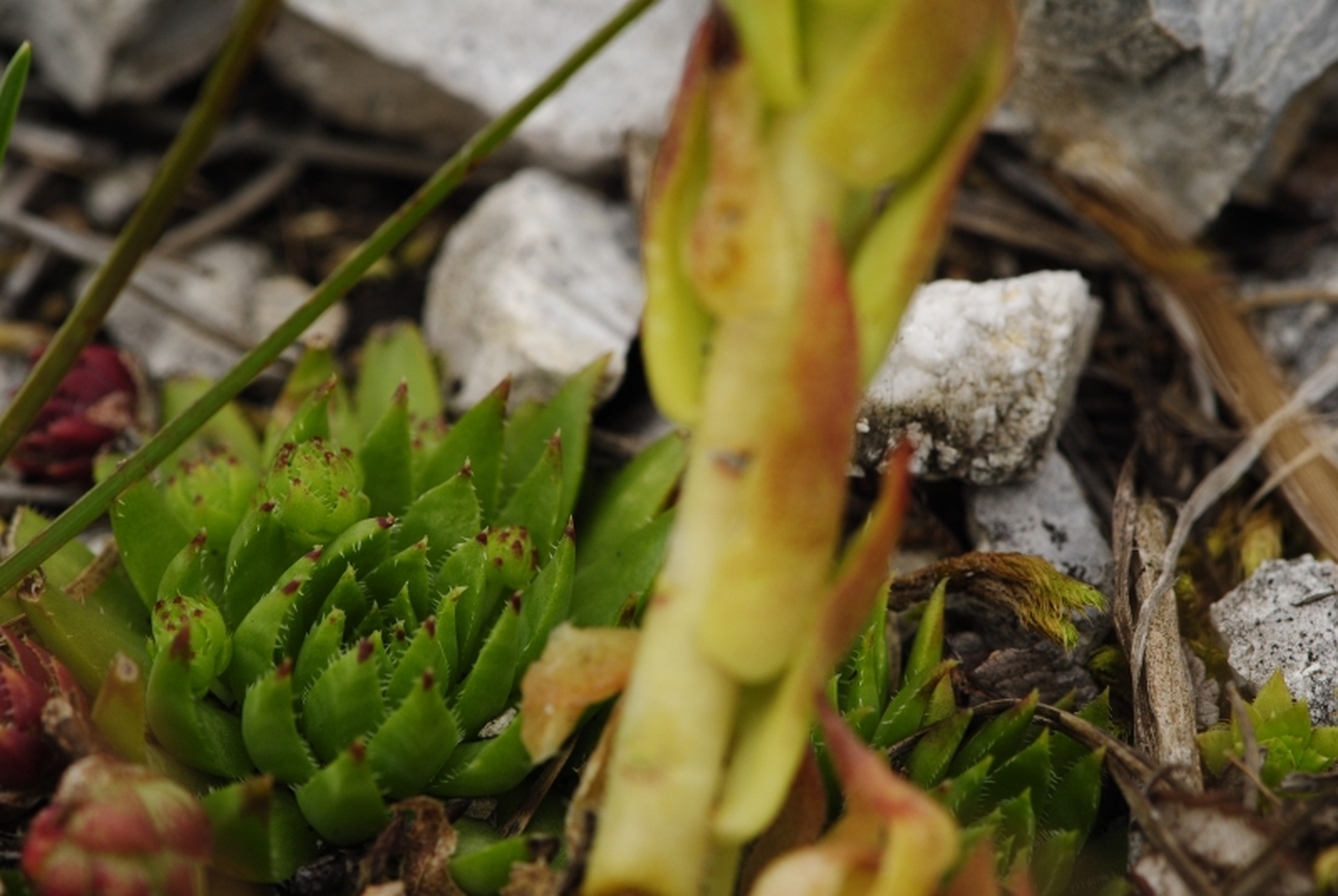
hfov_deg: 16.0
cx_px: 669
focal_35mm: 128
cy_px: 448
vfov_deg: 10.8
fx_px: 4746
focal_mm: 85
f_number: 7.1
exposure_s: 1/200
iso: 200
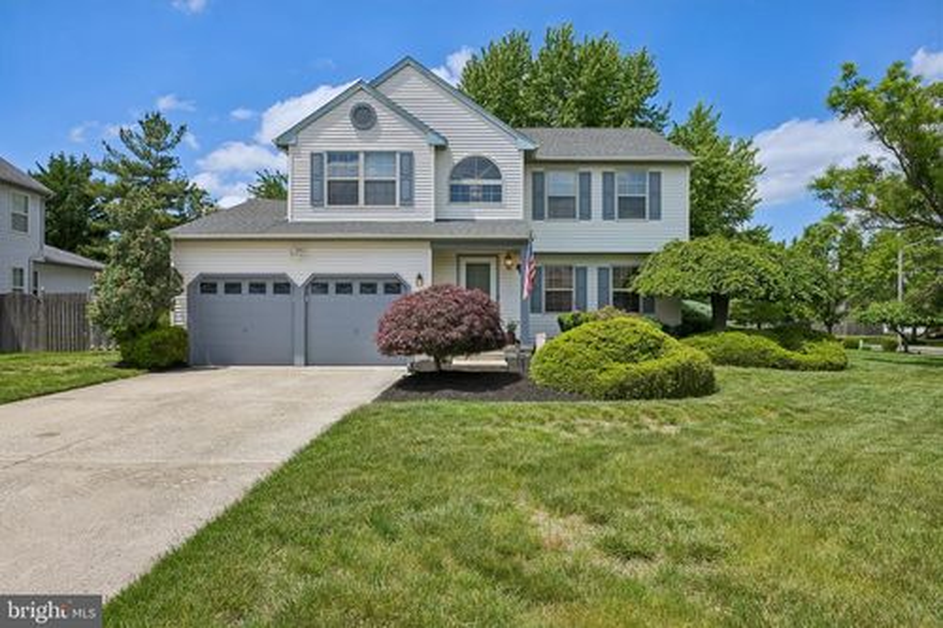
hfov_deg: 78.6
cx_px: 472
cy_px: 314
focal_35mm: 22
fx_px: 576
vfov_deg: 57.2
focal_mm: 22
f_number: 11
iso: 400
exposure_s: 1/1000
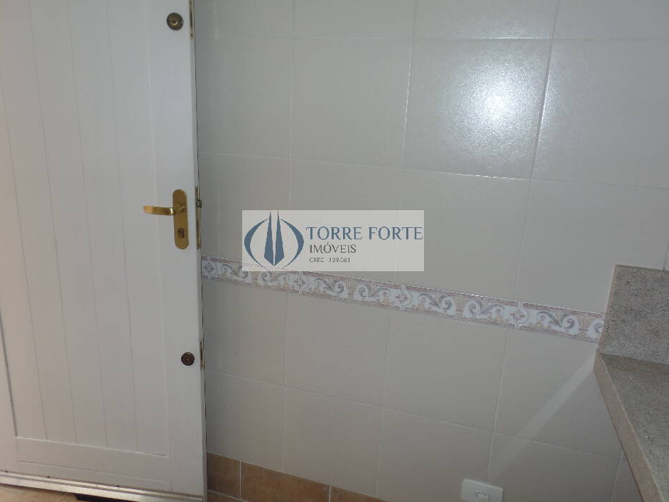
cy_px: 241
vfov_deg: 54.9
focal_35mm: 25
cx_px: 333
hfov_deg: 69.4
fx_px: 483
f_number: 2.8
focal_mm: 4.1
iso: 100
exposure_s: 1/30
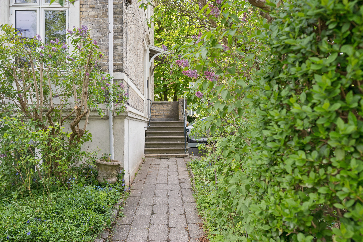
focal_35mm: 30
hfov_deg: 61.9
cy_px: 121
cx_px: 182
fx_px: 302
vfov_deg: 43.6
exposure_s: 1/250
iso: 400
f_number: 6.3
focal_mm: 30
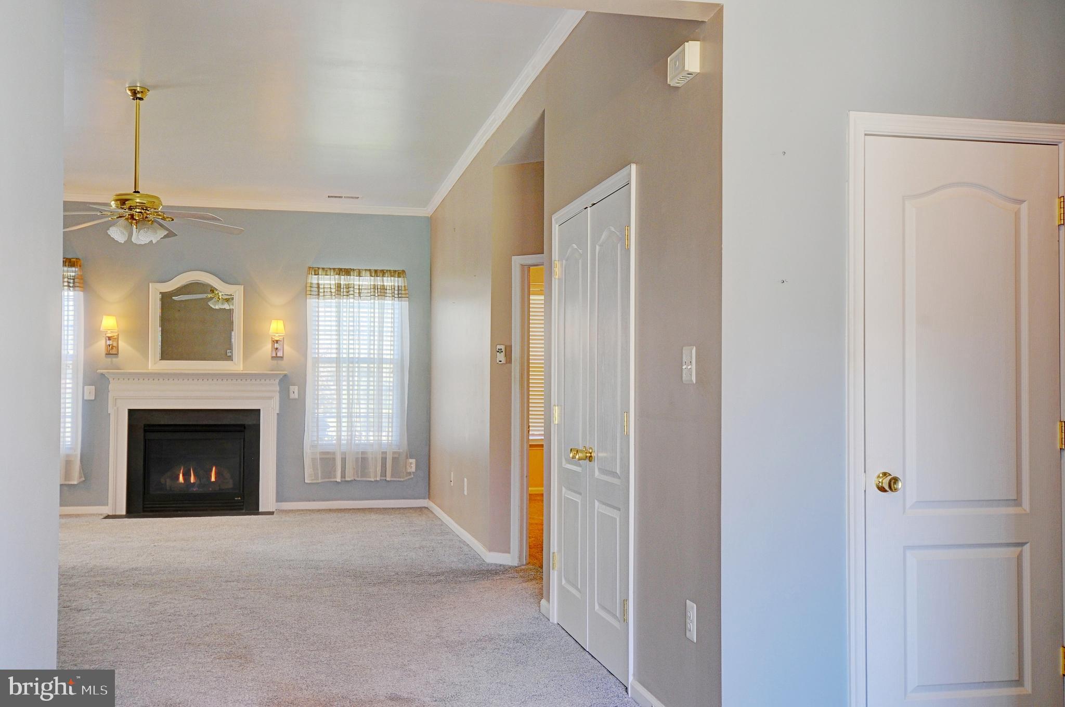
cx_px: 532
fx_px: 1064
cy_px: 354
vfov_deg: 36.8
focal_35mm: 36
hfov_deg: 53.2
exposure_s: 1/15
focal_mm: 24
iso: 400
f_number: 8
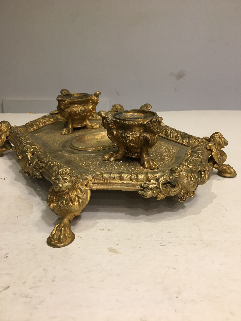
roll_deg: -0.5
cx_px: 120
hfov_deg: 48.2
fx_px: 269
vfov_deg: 61.7
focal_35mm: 29
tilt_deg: -14.8
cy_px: 160
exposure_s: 1/33
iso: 80
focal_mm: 4.15
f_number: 2.2
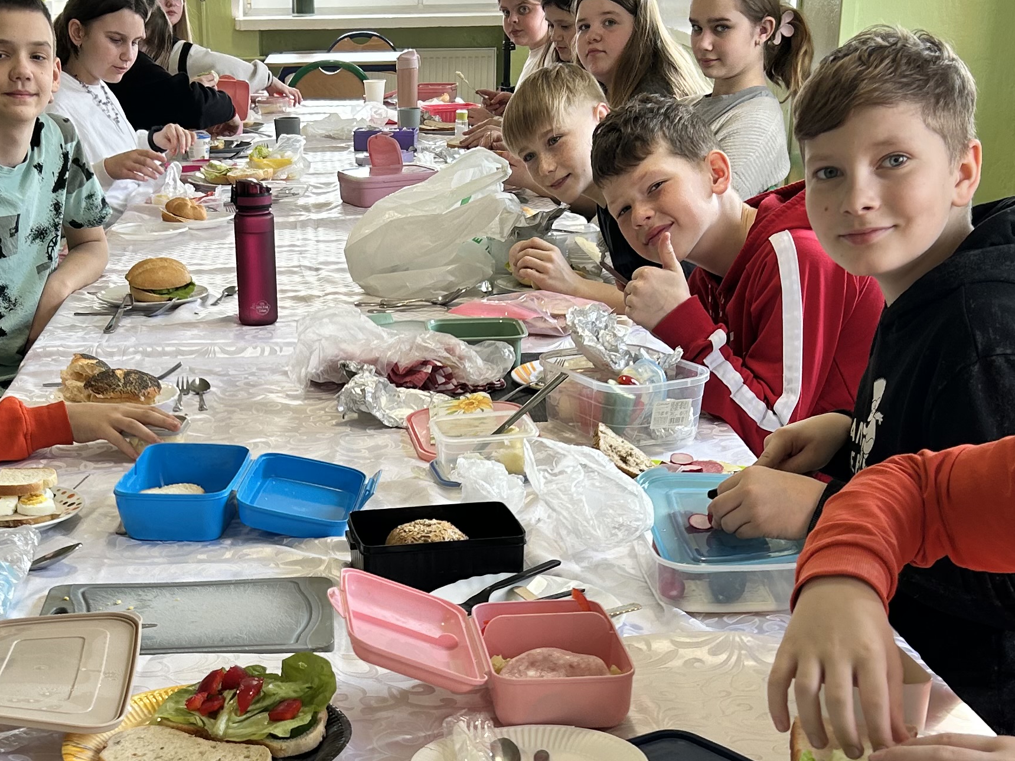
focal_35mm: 61
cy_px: 644
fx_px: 1788
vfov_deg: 23.5
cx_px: 353
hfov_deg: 31.5
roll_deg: +1.4
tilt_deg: -20.6
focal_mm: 5.7
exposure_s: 1/100
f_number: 1.5
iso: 32
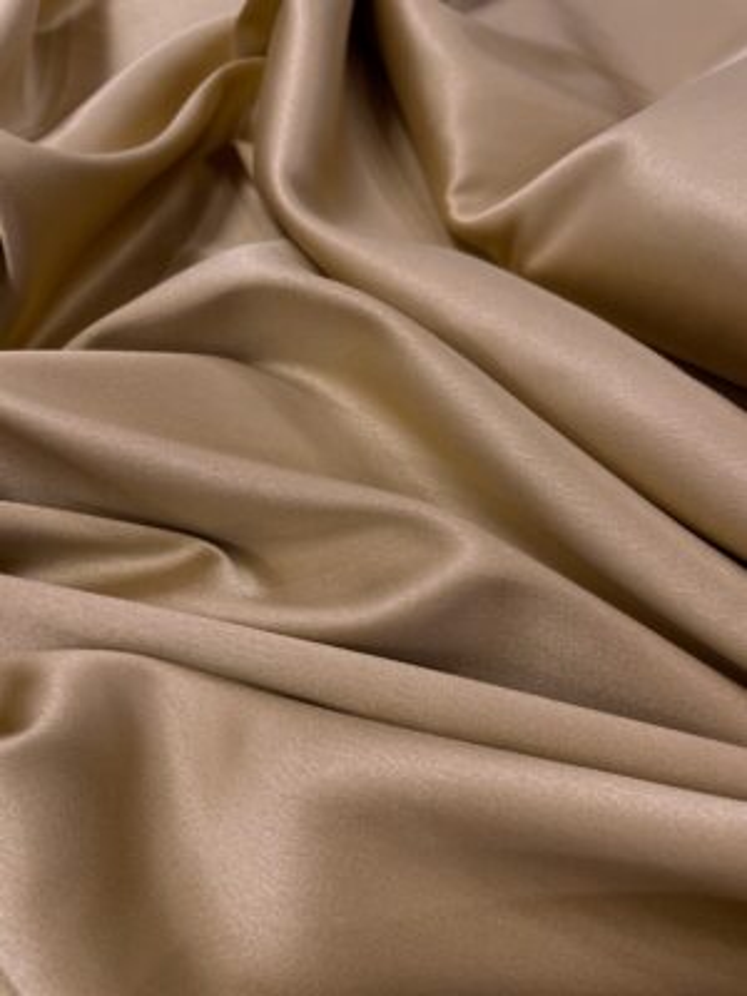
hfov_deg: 53.1
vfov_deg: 67.3
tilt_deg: -56.2
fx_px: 748
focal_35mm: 26
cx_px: 374
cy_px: 498
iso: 80
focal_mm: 4.2
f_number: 1.6
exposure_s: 1/100
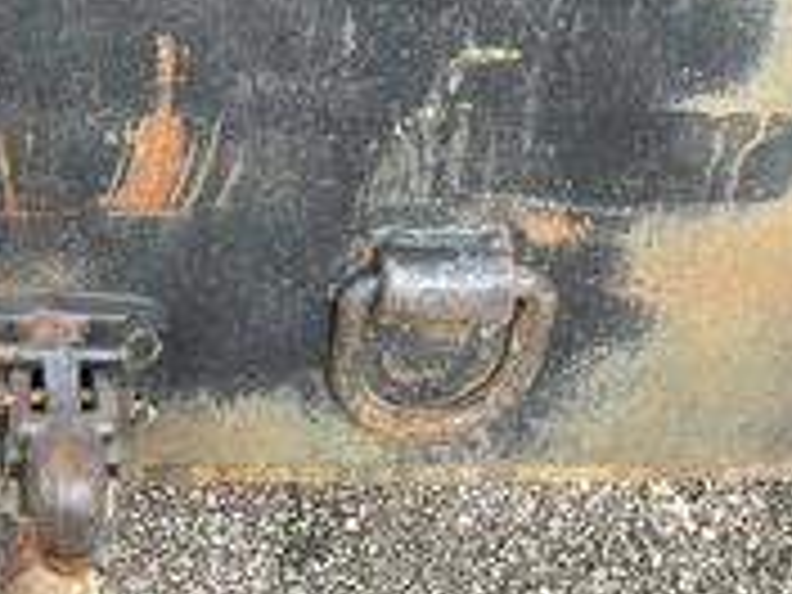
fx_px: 1510
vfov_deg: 22.2
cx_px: 54
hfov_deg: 28.1
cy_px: 202
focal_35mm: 66
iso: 20
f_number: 1.8
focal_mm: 3
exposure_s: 1/221
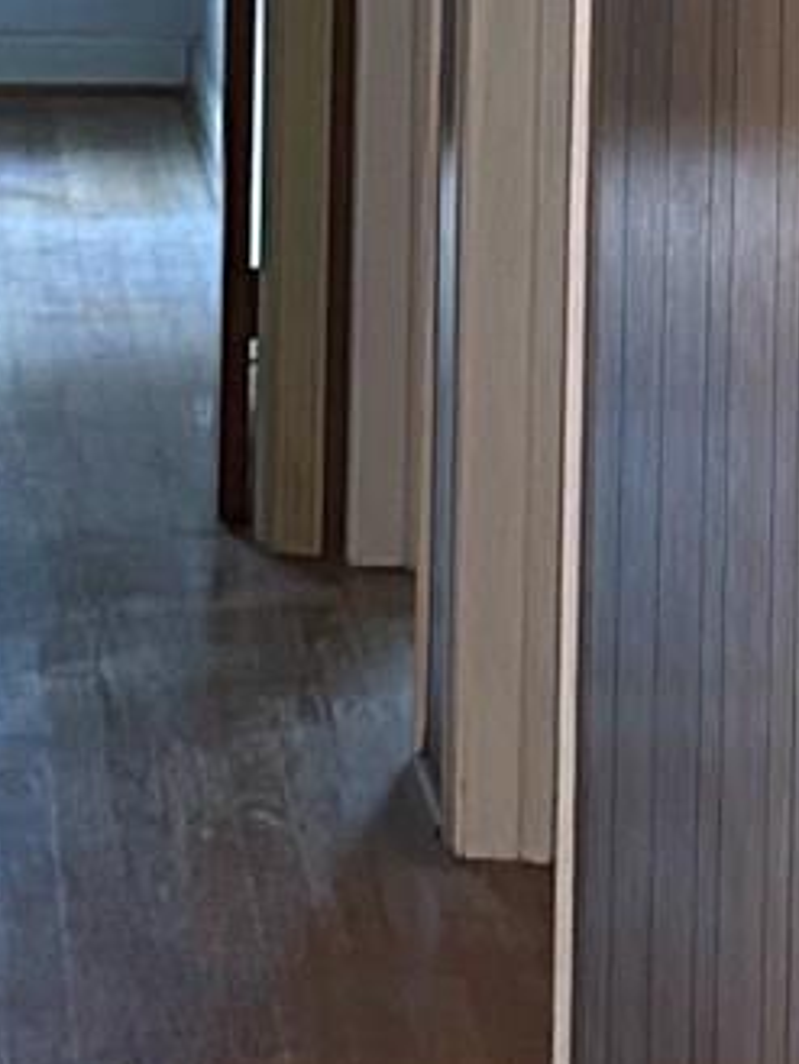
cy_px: -184
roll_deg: -1.1
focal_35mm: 182
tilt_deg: -4.1
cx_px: 388
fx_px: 5598
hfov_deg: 8.2
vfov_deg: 10.7
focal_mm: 5.7
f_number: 1.5
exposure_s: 1/40
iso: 500
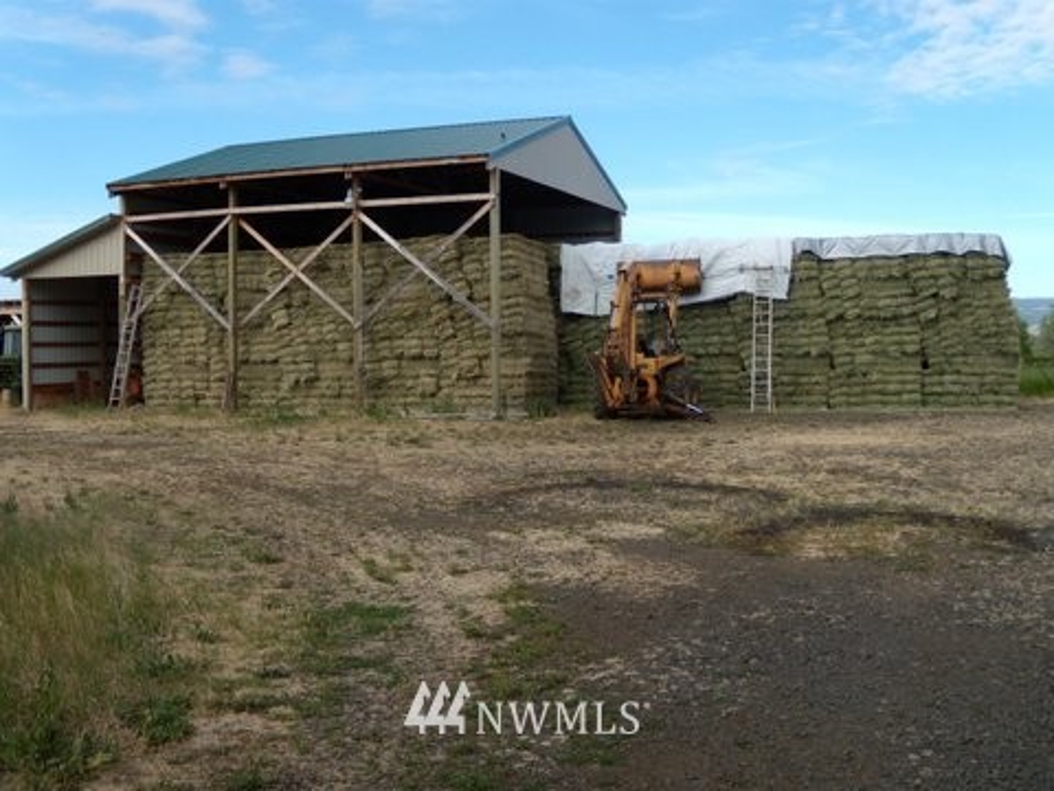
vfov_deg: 39.7
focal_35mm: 36
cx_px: 527
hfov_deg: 51.4
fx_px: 1096
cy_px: 396
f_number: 3.6
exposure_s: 1/500
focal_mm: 6.4
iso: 80
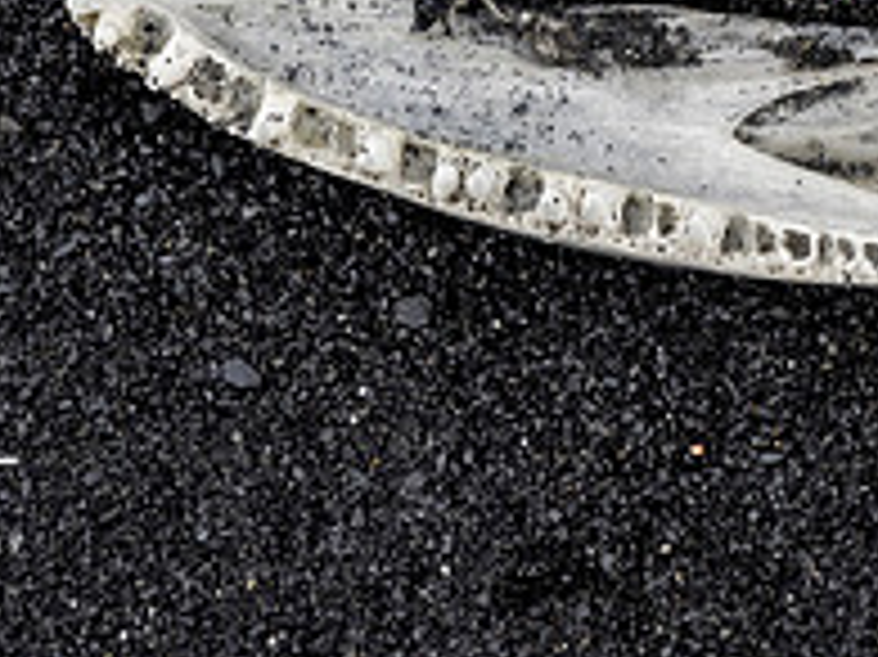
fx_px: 15082
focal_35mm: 595
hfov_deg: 3.3
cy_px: -277
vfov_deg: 2.5
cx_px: 684
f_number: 8
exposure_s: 1/80
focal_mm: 100
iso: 400
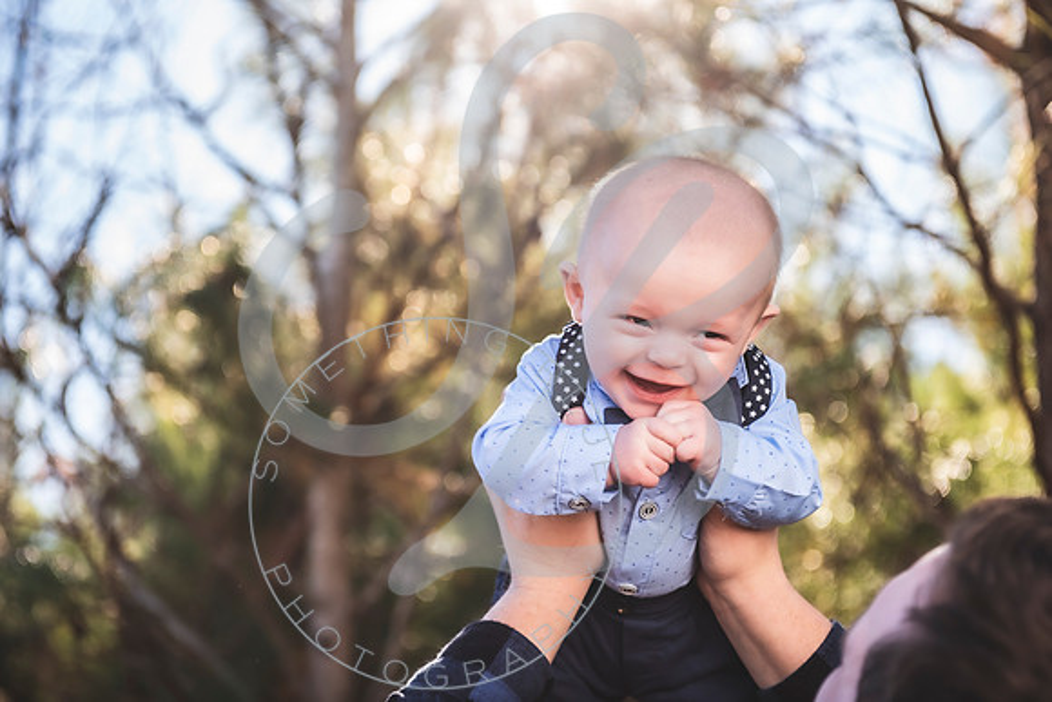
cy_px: 351
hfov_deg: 28.8
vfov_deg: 19.5
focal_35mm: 70
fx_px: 2046
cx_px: 526
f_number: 4
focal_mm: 70
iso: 100
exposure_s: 1/250
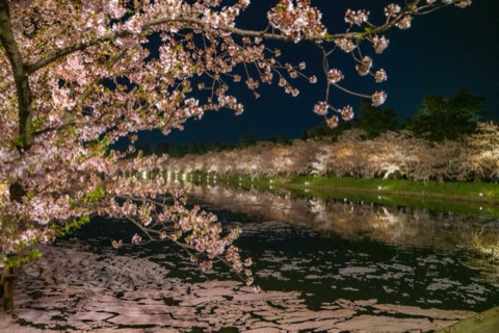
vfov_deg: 51.3
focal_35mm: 25
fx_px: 347
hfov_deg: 71.5
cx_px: 250
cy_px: 166
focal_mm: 25
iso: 6400
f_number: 2.8
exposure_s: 1/60
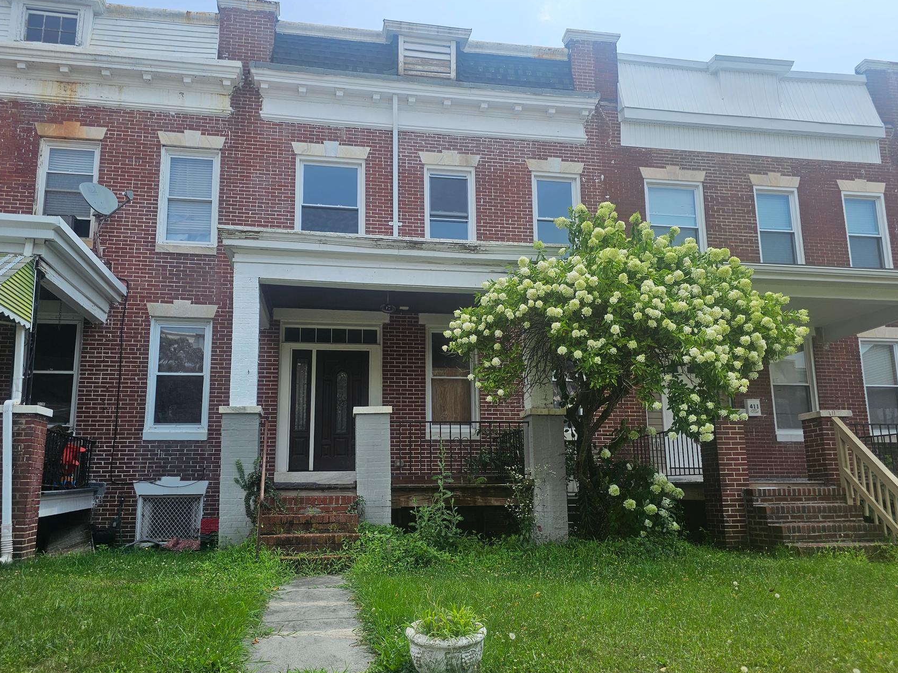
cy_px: 360
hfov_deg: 63.4
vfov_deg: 49.7
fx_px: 726
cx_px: 442
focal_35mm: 28
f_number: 1.7
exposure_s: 1/522
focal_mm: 6.3
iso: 10
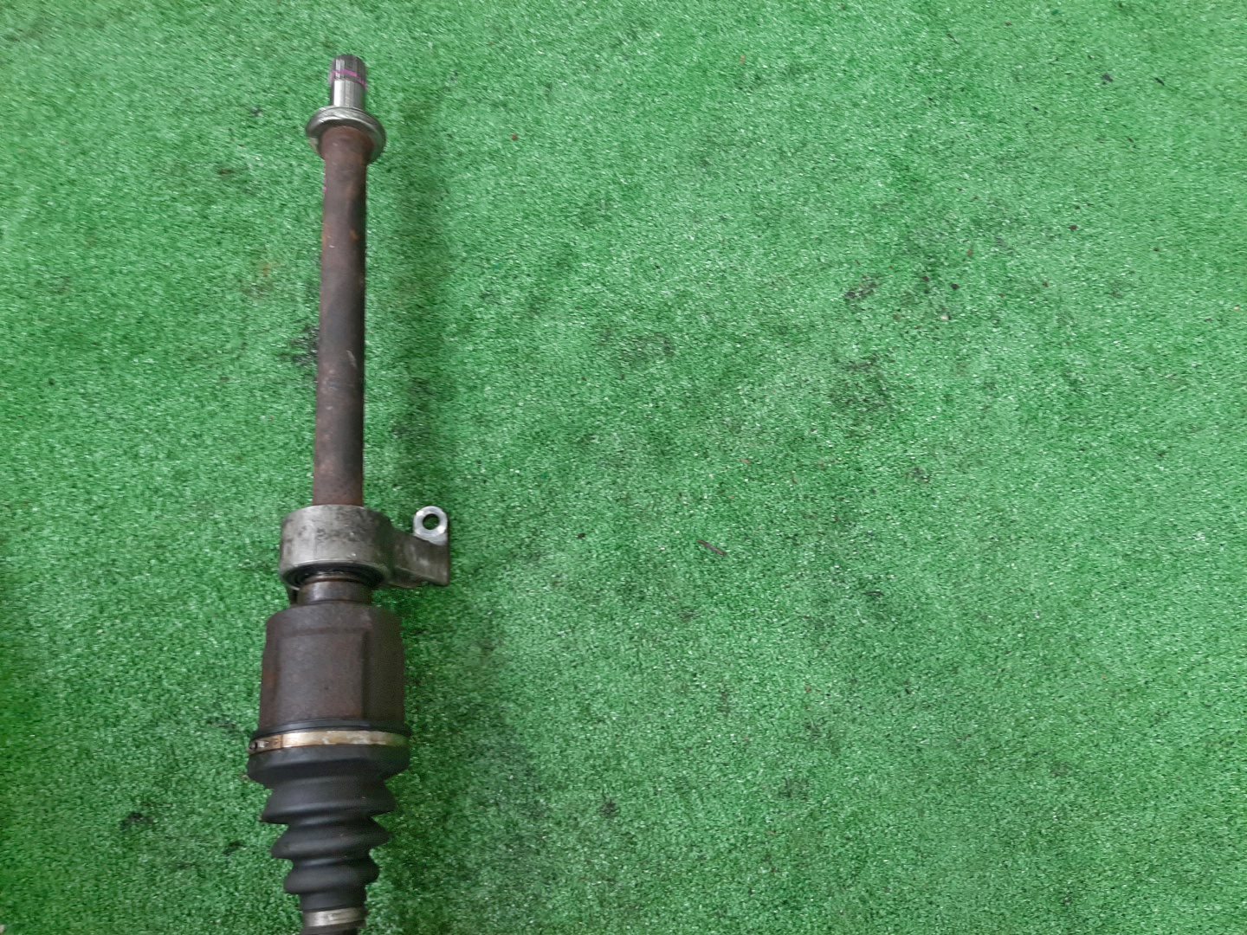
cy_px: 468
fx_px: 937
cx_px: 624
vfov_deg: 53.1
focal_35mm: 26
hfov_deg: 67.3
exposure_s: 1/50
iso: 98
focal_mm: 3.93
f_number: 1.7
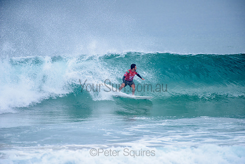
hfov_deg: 4.1
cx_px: 122
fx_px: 3403
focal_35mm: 500
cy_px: 82
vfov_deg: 2.8
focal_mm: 500
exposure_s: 1/2000
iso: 400
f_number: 5.6
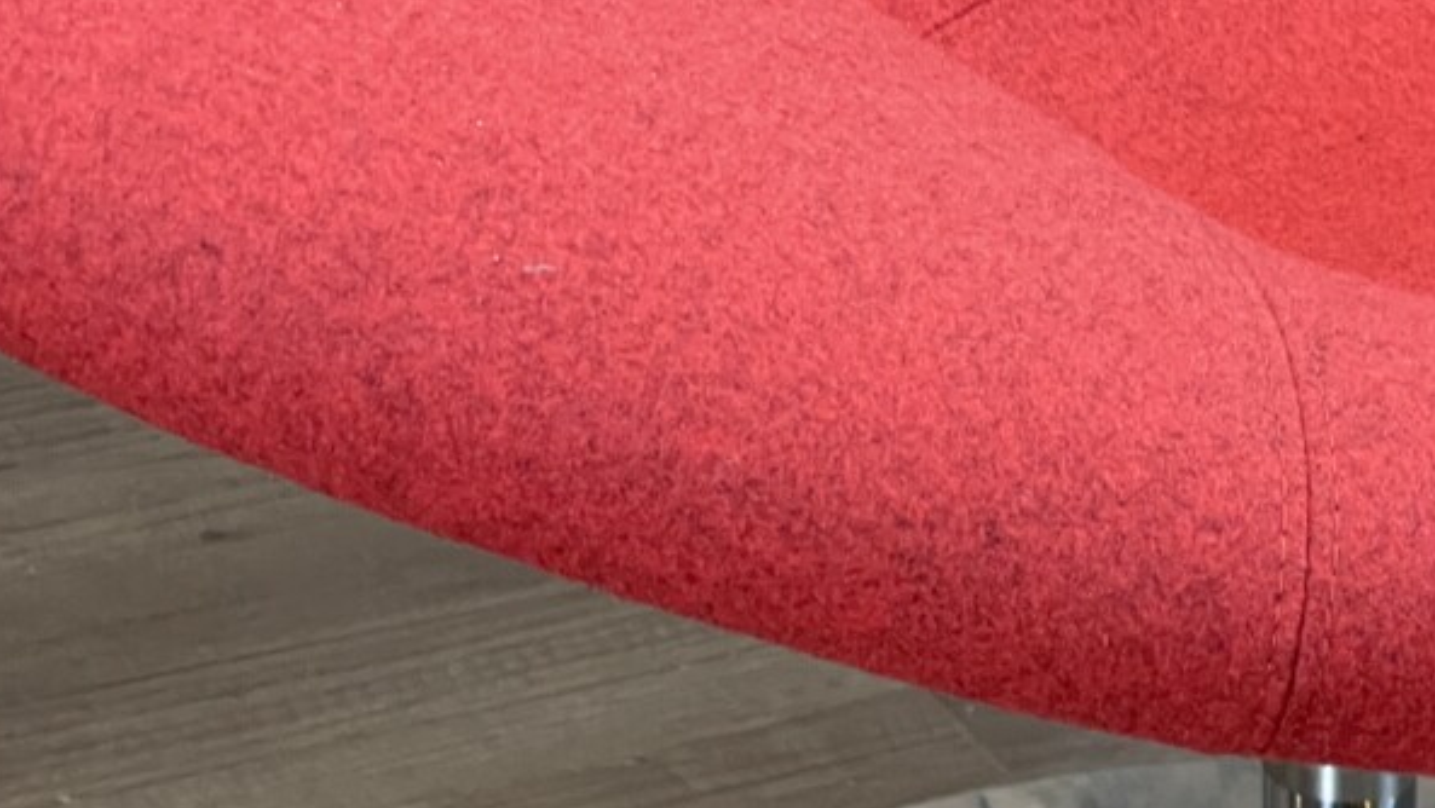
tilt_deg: -30.2
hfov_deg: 15.1
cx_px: 1263
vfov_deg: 8.5
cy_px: 1006
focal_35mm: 141
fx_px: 5367
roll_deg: +0.0
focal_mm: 7.5
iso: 200
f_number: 2.2
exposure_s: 1/50
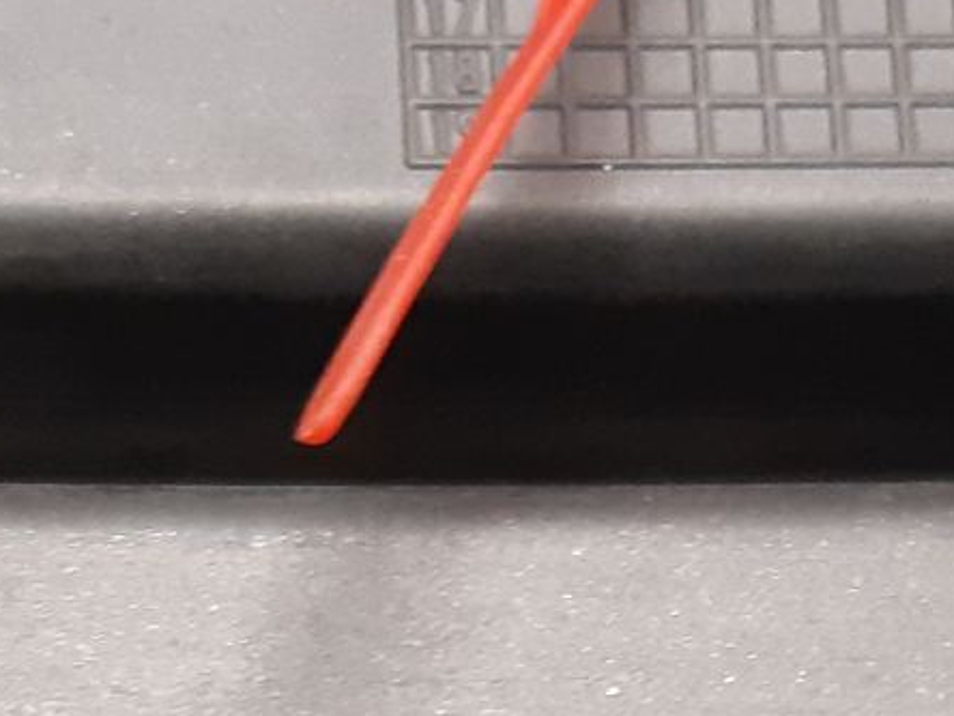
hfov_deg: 16.4
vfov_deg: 11.8
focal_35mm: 120
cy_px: 1079
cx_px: 279
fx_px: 3307
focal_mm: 3.93
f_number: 1.7
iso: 250
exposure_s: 1/33
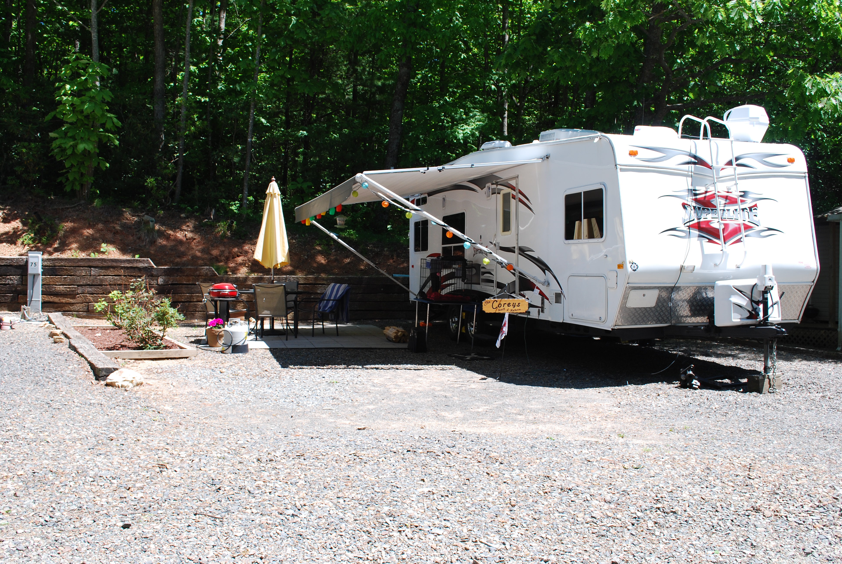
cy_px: 282
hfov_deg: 57.2
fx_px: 773
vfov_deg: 40.1
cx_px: 421
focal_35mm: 33
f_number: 9
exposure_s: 1/125
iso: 200
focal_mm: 22
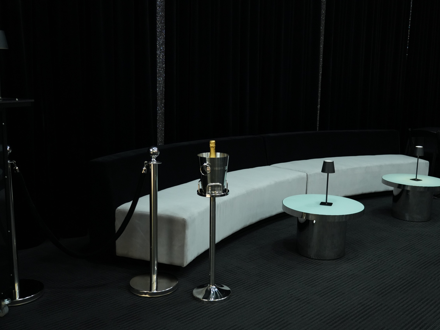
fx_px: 458
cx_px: 249
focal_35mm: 36
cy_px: 165
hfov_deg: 51.2
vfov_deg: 39.7
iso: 4000
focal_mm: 33
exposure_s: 1/100
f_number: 4
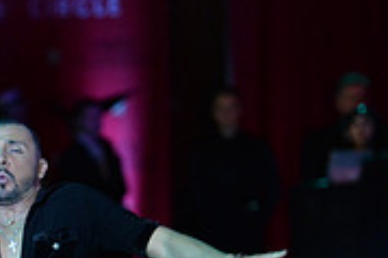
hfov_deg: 4.2
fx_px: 5244
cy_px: 350
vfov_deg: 2.8
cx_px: -167
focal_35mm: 487
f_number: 3.5
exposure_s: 1/250
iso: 2000
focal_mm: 150
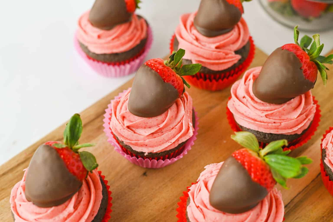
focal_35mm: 50
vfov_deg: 27.0
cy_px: 111
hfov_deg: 39.6
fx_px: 462
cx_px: 166
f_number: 5
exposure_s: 1/100
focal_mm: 50
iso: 250
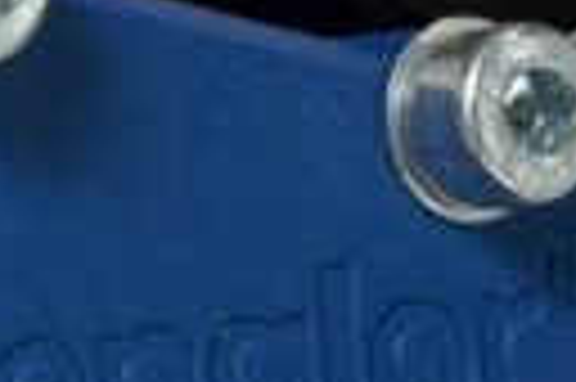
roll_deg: -0.9
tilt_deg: -1.7
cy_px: 593
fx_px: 6376
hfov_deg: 5.2
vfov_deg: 3.4
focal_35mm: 399
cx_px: 266
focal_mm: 6.76
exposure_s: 1/118
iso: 50
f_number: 1.78
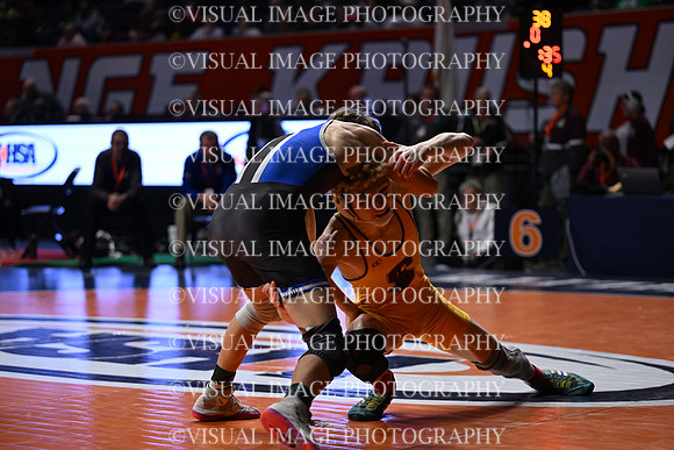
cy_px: 225
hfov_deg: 20.8
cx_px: 337
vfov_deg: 14.0
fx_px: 1835
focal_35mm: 98
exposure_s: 1/1000
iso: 1250
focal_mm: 98
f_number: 2.8
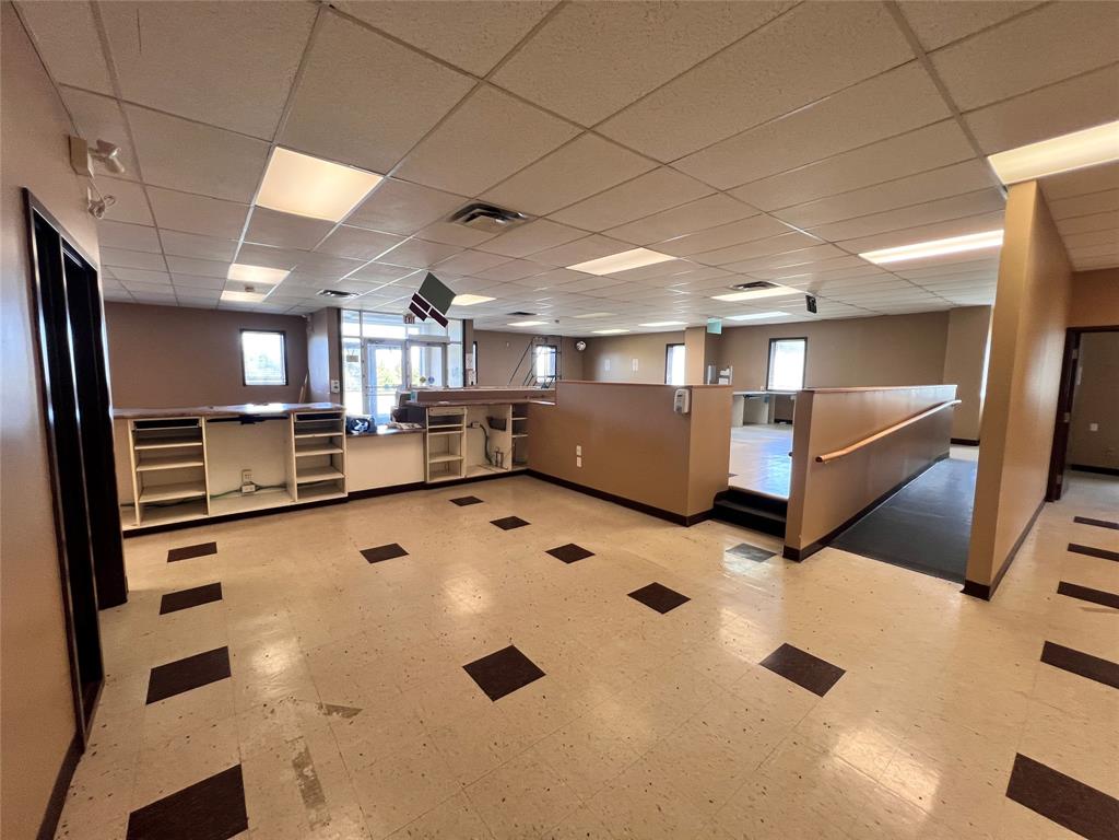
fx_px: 420
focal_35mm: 13
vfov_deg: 89.9
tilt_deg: -6.7
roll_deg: -0.7
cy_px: 420
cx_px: 560
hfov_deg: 106.2
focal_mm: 1.57
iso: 125
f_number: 1.8
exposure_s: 1/60
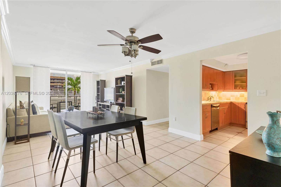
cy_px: 94
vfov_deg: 70.3
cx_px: 140
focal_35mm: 17
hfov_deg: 93.3
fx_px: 133
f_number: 7.1
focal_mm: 17
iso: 200
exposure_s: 1.3
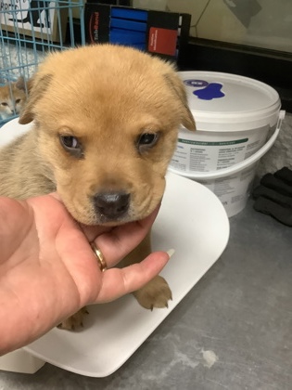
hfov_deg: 45.4
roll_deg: -1.7
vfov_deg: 58.4
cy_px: 195
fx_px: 349
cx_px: 146
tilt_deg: -31.9
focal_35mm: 31
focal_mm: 3.3
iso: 250
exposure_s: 1/60
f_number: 2.4
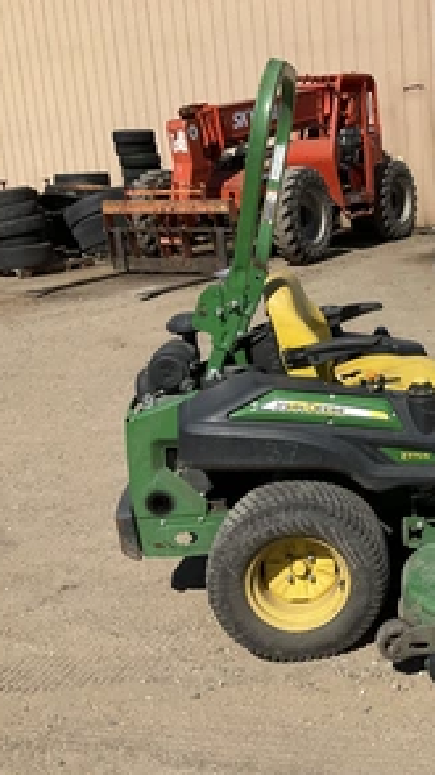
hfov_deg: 26.1
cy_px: 385
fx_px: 883
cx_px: 446
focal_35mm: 43
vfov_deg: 47.4
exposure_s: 1/2667
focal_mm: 3
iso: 25
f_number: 1.8
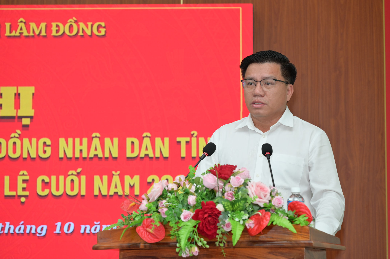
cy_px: 130
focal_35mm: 120
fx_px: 1299
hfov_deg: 17.1
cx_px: 195
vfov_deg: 11.4
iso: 800
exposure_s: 1/160
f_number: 5.6
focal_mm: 120
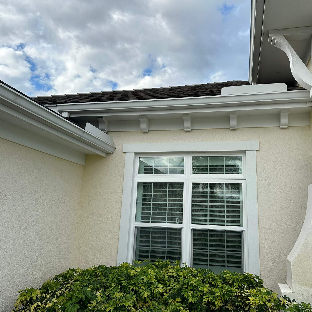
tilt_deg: +12.7
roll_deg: -1.0
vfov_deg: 55.6
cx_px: 177
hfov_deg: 55.4
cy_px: 154
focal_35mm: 29
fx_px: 296
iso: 80
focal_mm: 6.86
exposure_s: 1/2732
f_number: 1.78
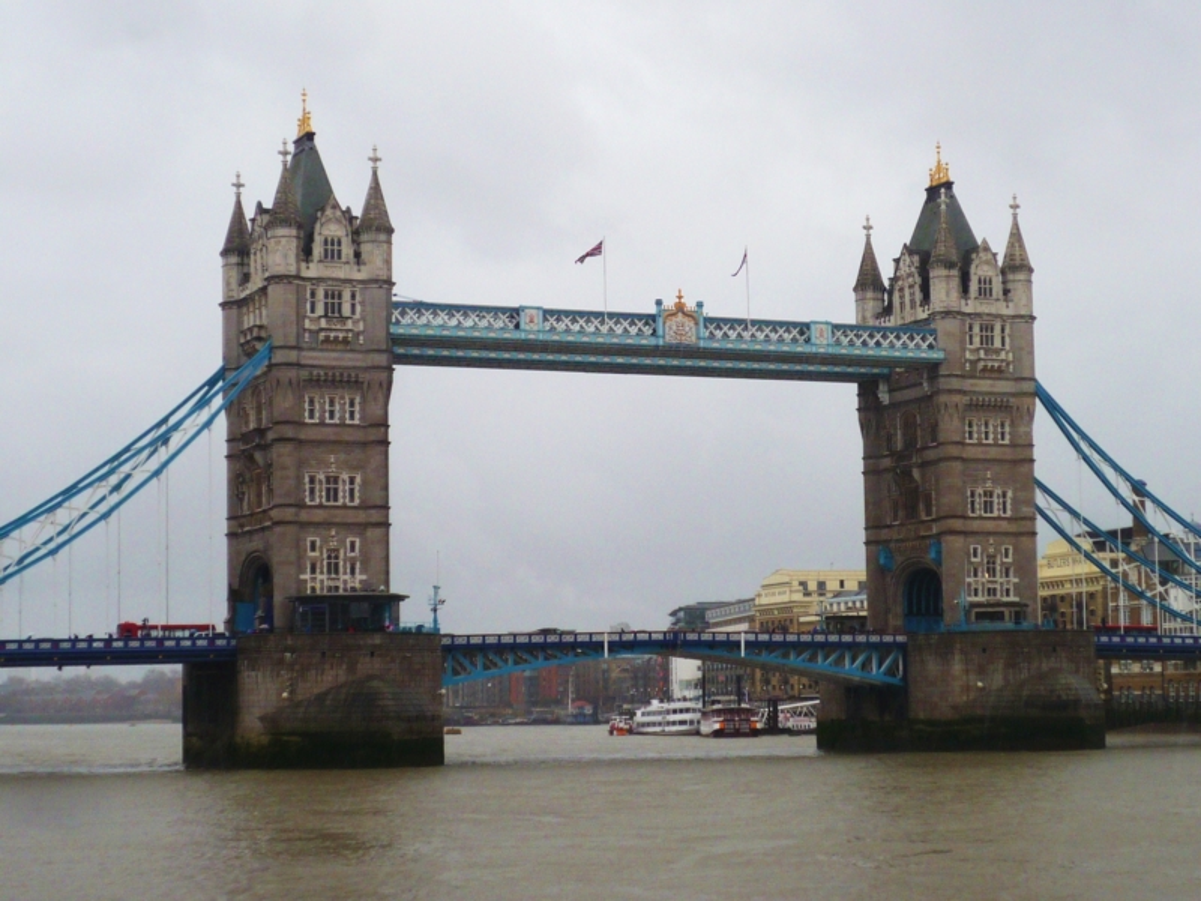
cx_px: 600
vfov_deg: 19.4
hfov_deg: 25.7
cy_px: 450
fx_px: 2637
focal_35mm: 76
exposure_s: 1/250
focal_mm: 9.3
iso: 100
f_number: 4.3
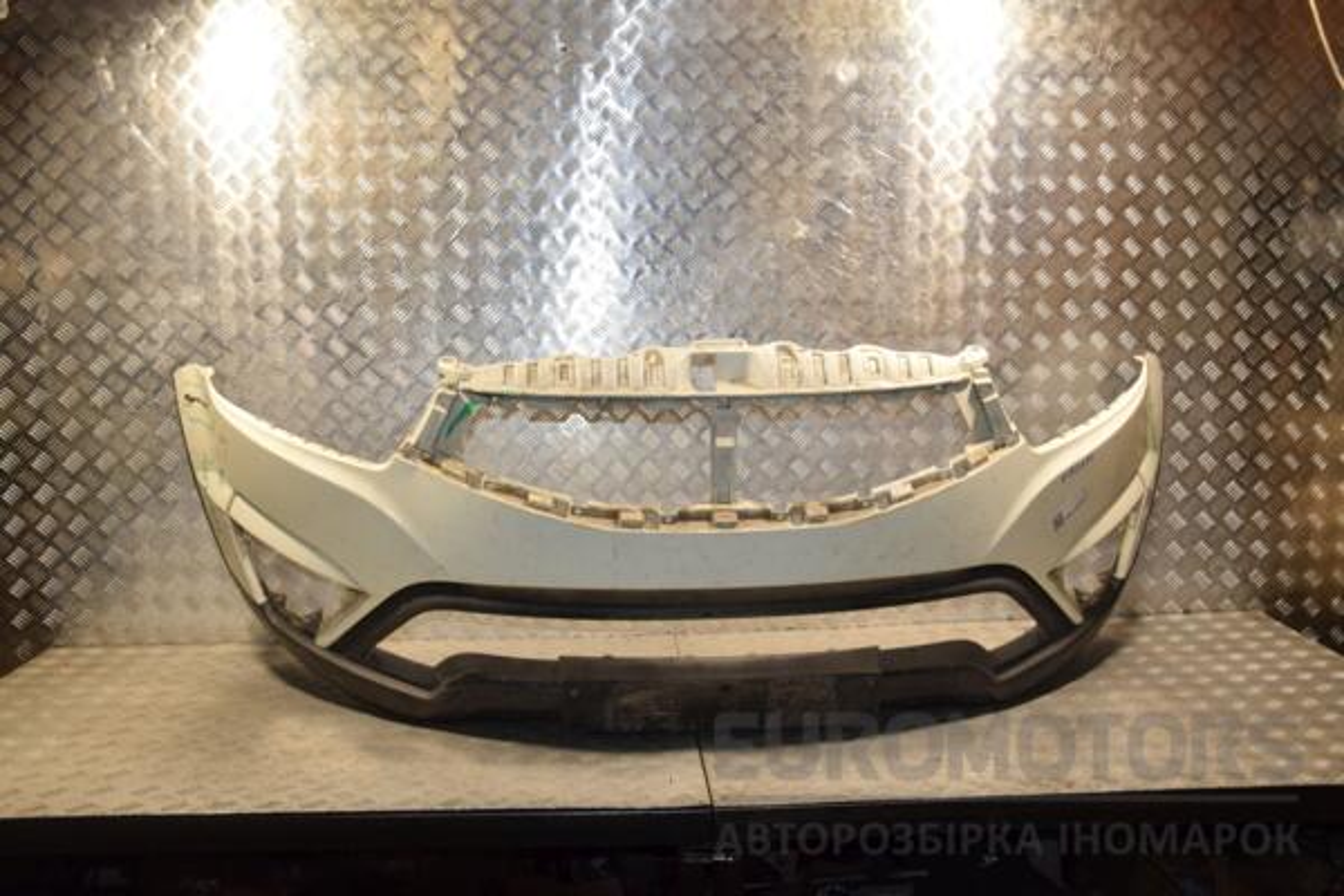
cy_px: 448
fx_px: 1232
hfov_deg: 57.2
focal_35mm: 33
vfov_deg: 40.0
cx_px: 672
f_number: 9
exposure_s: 1/200
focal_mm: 22
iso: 800
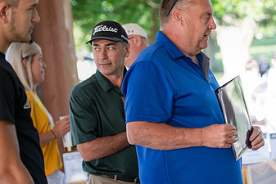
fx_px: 1189
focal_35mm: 155
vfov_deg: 8.9
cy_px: 102
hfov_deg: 13.2
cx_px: 198
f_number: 3.2
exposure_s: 1/320
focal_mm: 90
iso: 320
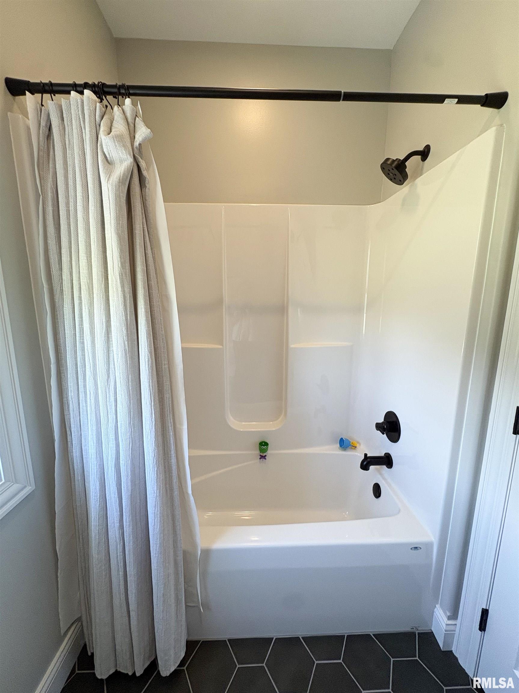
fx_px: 280
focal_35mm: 14
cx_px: 260
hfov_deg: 85.7
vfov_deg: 102.1
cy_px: 346
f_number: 2.2
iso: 200
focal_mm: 2.22
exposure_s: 1/120
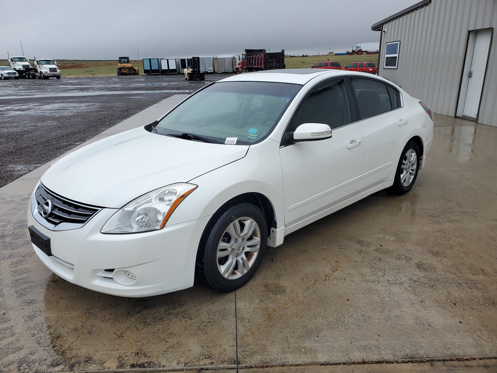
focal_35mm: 26
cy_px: 186
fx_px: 373
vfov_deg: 53.1
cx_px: 248
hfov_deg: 67.3
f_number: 2.4
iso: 50
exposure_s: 1/441
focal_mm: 4.3
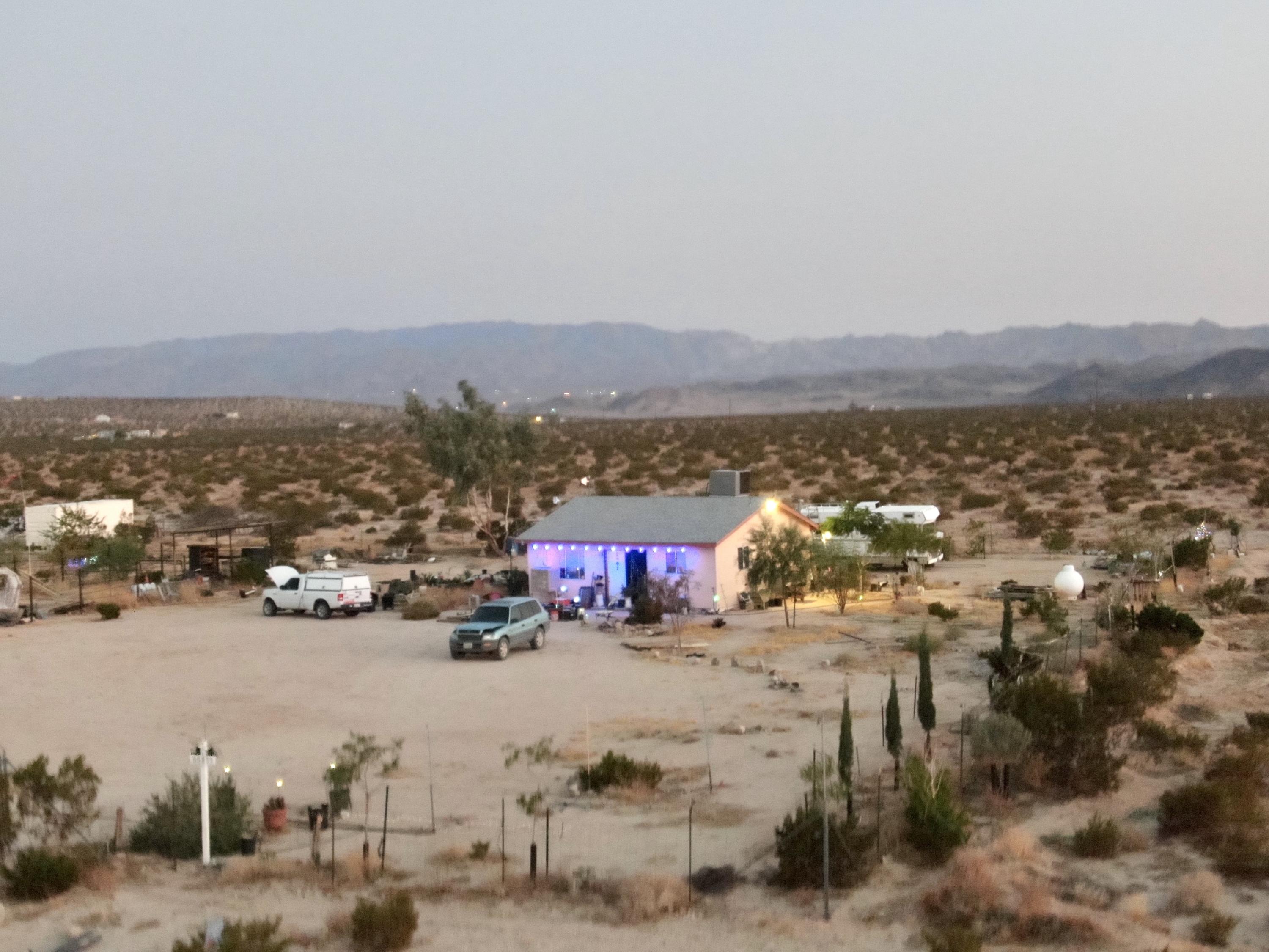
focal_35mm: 48
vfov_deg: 30.3
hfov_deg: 39.7
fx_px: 1760
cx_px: 634
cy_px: 476
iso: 1600
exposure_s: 1/4
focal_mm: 8.6
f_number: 3.8
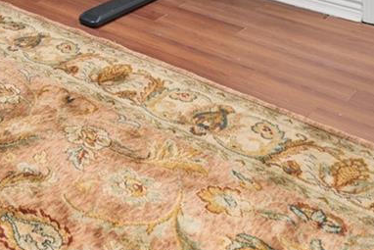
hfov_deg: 27.4
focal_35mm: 67
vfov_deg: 15.7
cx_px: -42
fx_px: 696
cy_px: -264
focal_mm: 16
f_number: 8
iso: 160
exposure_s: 1.3
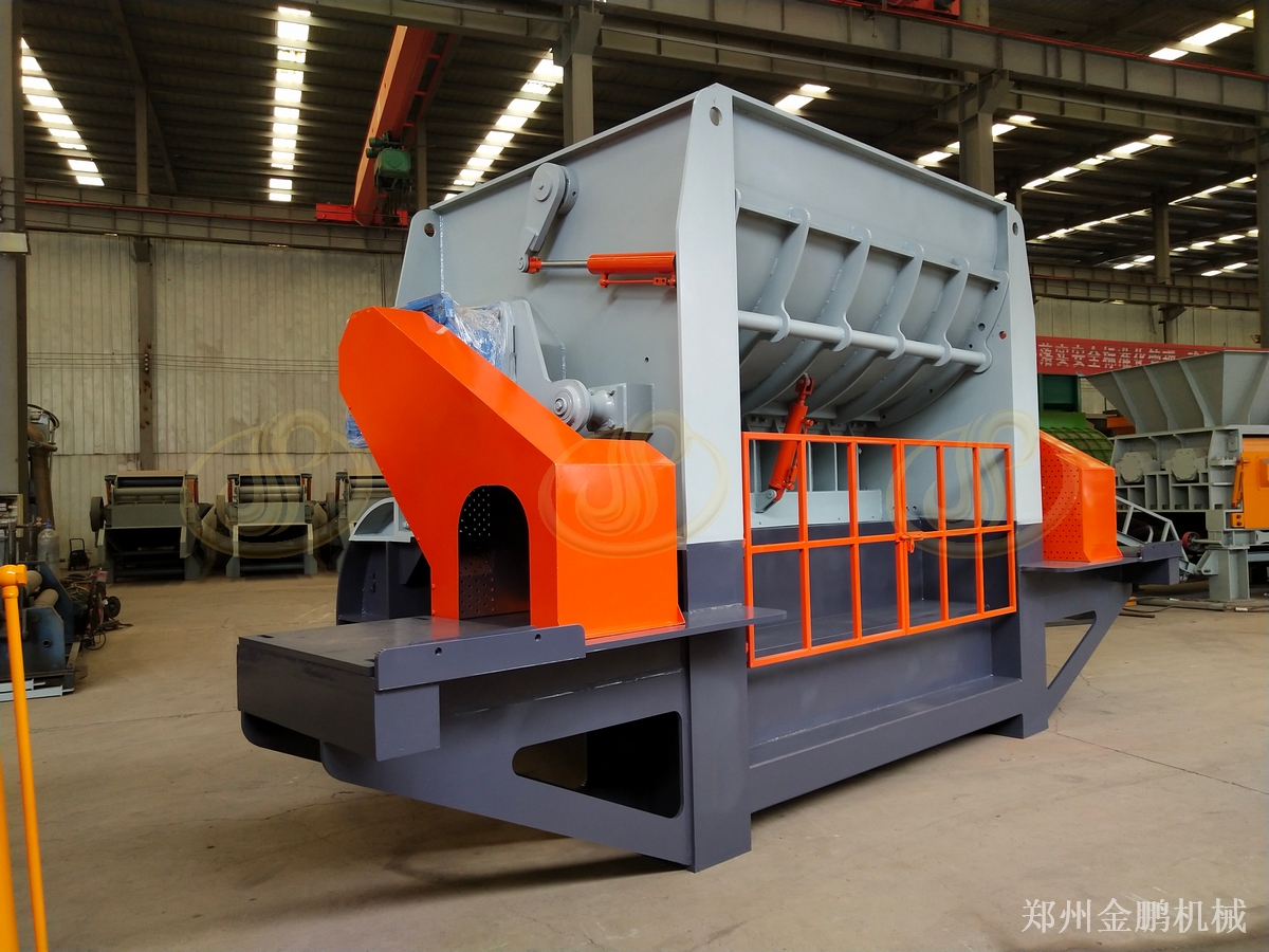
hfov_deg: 60.0
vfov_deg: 46.8
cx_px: 634
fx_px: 1100
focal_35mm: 30
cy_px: 476
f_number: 1.8
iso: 255
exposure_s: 1/100
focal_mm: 3.95
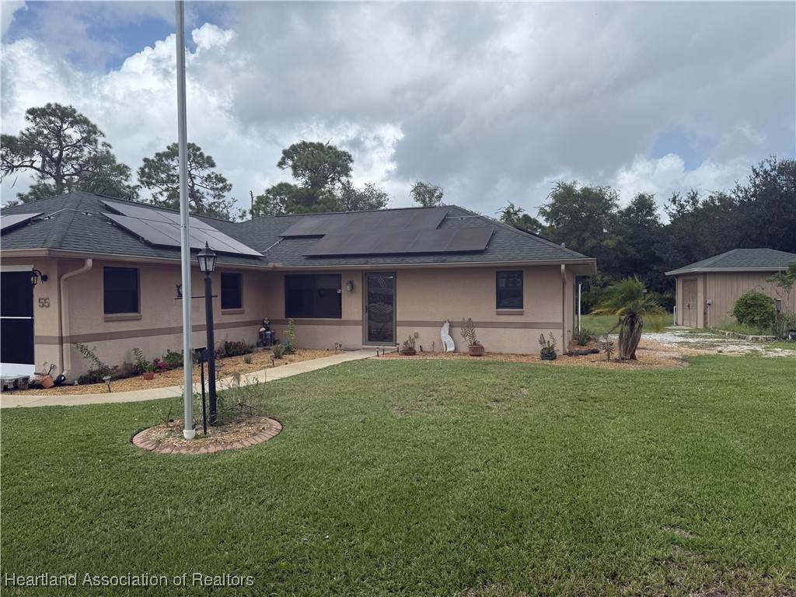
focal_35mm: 24
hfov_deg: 71.6
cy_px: 298
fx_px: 552
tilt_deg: -0.2
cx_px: 398
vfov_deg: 56.8
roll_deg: +0.6
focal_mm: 6.76
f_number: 1.78
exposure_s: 1/5319
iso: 80
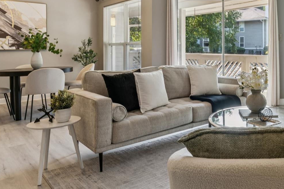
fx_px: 267
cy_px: 56
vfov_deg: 38.4
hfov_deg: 52.2
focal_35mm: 34
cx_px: 230
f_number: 13
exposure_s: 1/6
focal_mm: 16.4
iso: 200
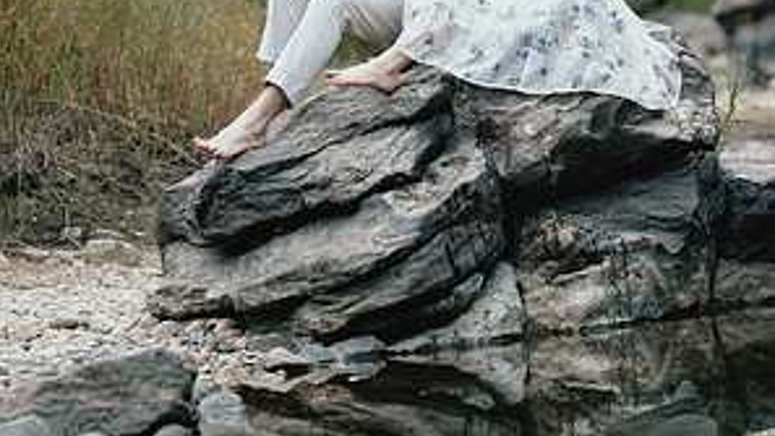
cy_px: 70
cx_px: 386
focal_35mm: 260
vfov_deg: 4.7
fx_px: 5342
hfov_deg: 8.3
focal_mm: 164
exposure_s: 1/200
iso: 1000
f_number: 3.5
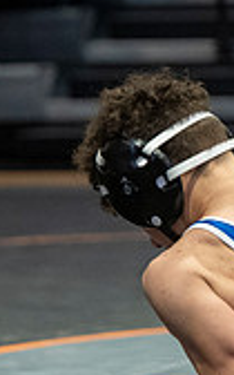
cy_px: 436
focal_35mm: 386
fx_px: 3939
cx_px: 400
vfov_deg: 5.4
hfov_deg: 3.4
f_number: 2.8
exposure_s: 1/1000
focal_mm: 77
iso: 3200
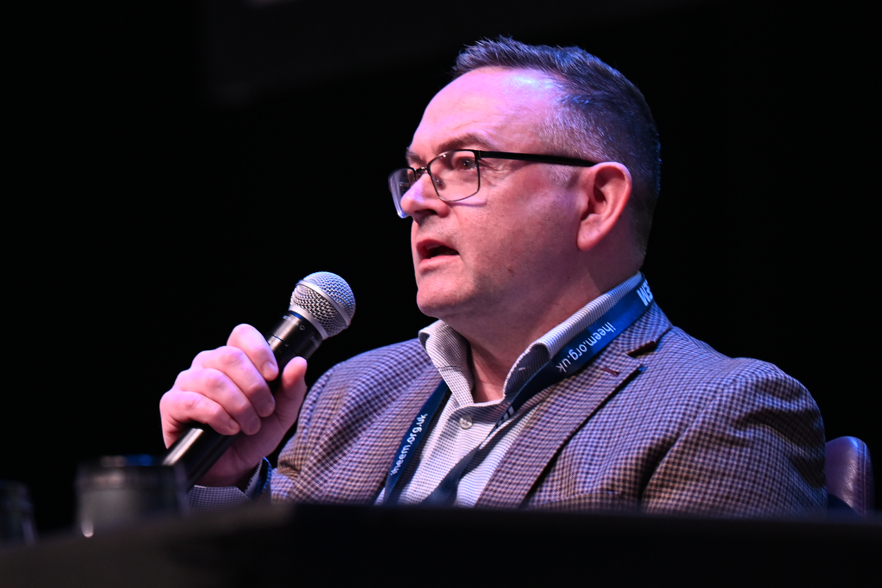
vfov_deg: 6.9
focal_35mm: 200
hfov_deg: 10.3
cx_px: 441
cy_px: 294
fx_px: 4900
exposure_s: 1/200
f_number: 2.8
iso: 500
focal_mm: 200
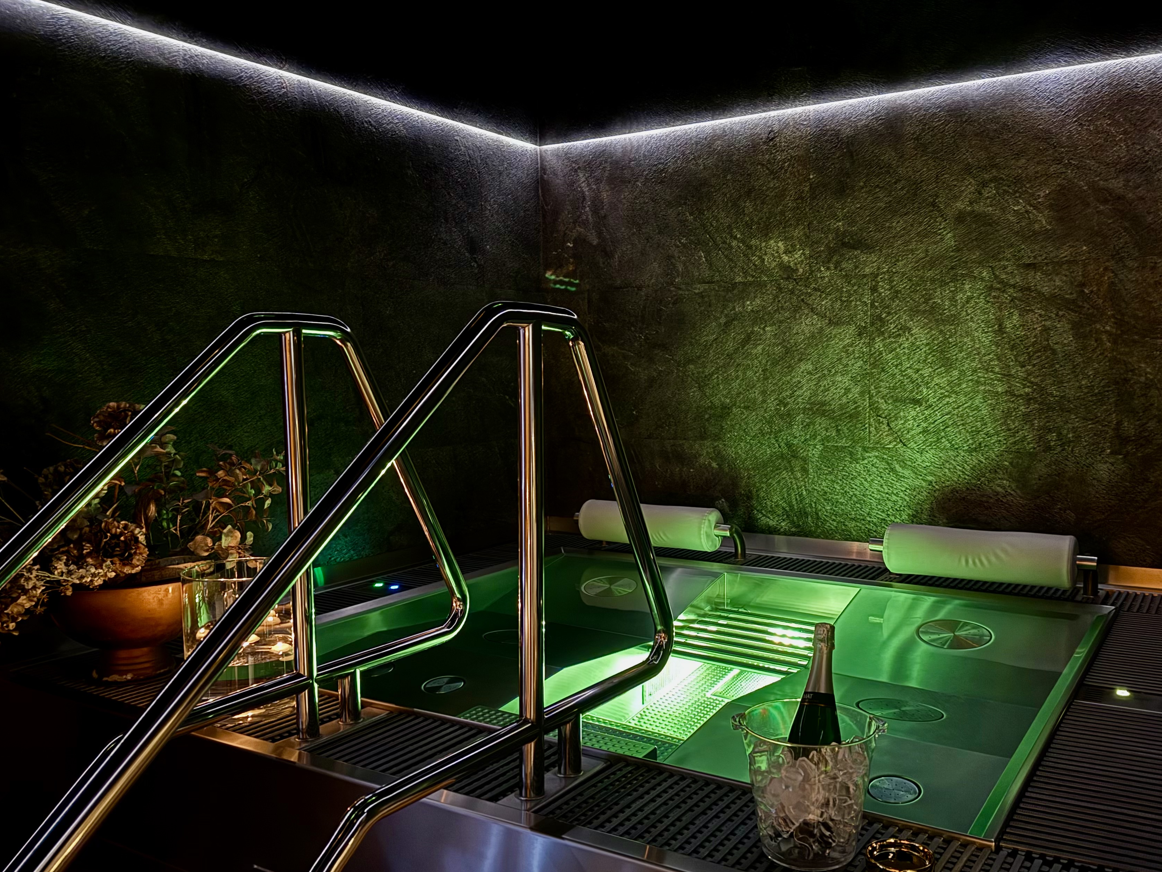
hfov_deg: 61.3
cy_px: 460
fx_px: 974
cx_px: 678
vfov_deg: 48.2
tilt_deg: -6.5
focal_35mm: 29
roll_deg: +0.6
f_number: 1.78
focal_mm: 6.76
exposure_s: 1/15
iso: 1000
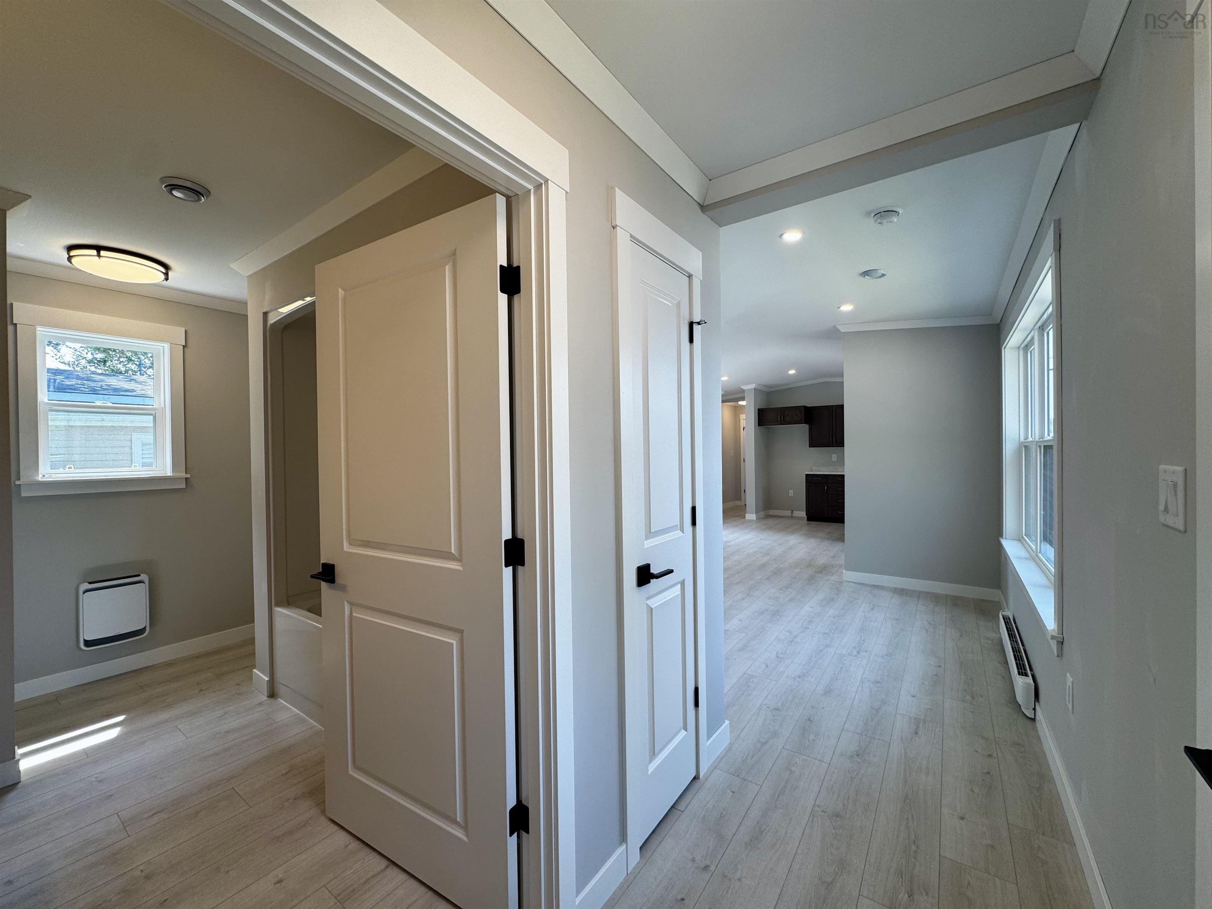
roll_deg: +1.0
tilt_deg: -0.5
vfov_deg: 85.7
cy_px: 454
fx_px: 490
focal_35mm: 14
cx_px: 606
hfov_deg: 102.1
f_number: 2.2
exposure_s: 1/120
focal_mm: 2.22
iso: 50
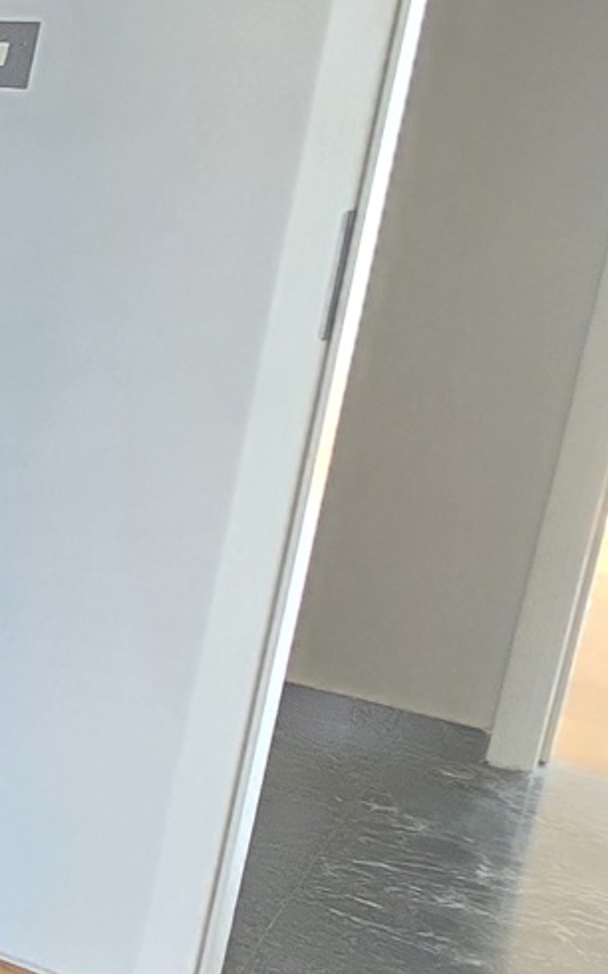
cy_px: 358
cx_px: -1208
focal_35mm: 54
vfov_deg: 37.3
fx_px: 1432
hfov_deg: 11.6
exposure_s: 1/60
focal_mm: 2.2
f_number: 2.2
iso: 320
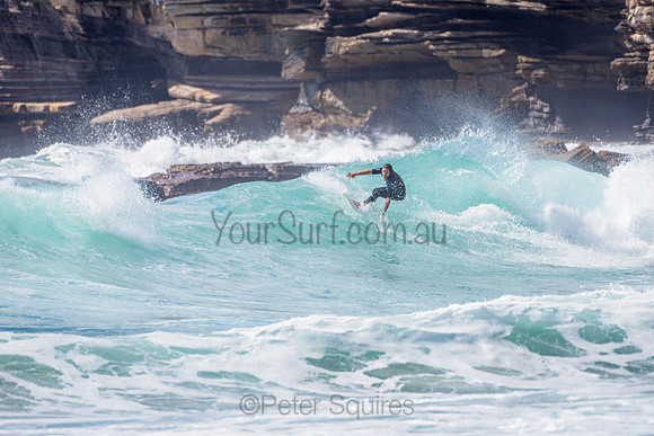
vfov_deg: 2.2
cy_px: 211
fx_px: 11140
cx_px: 401
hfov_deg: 3.4
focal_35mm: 613
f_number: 5.6
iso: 110
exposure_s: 1/2000
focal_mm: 500
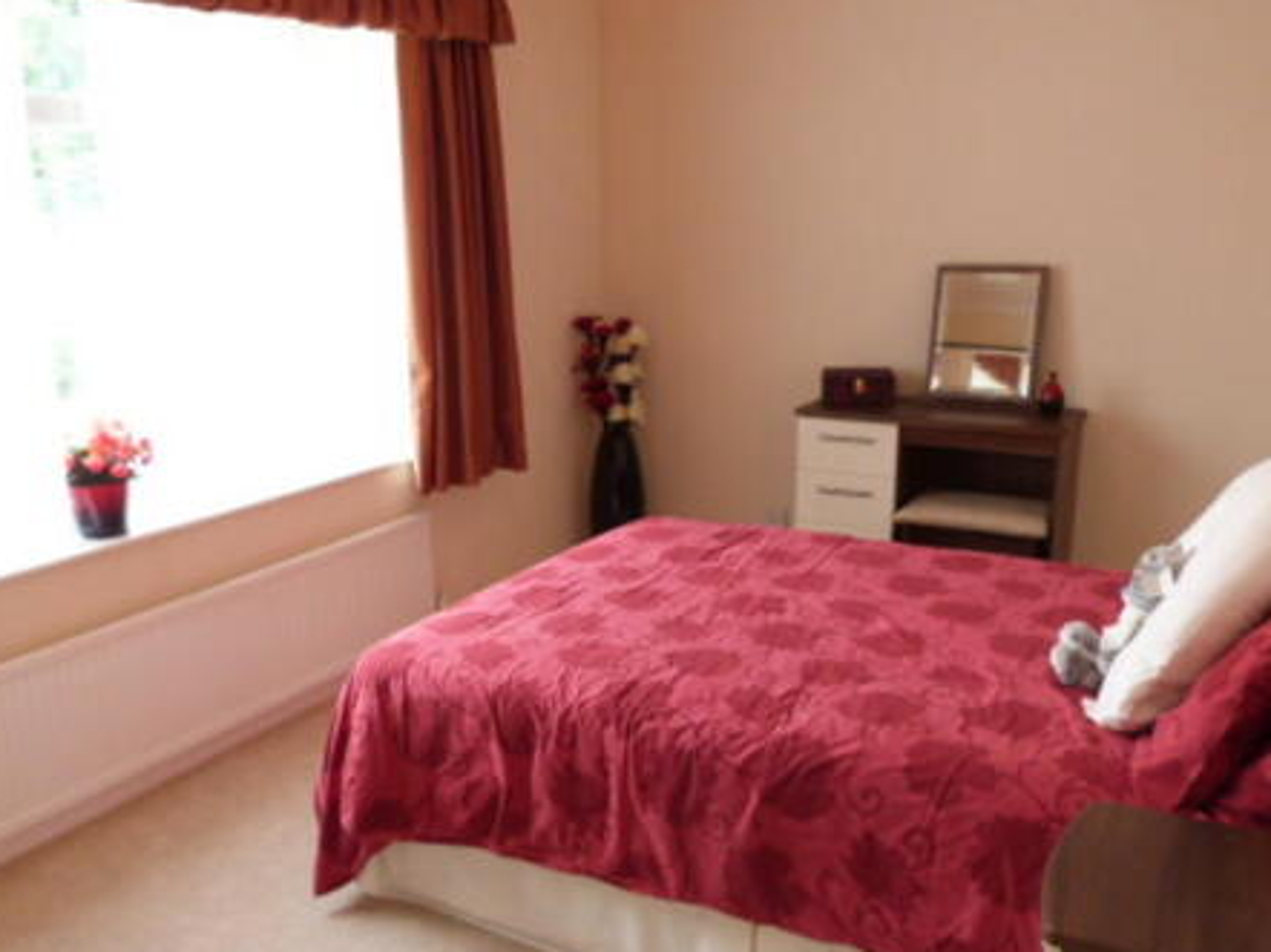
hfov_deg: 55.2
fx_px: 1211
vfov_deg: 42.8
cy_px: 554
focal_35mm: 33
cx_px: 545
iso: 200
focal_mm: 4.5
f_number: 2.8
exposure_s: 1/60
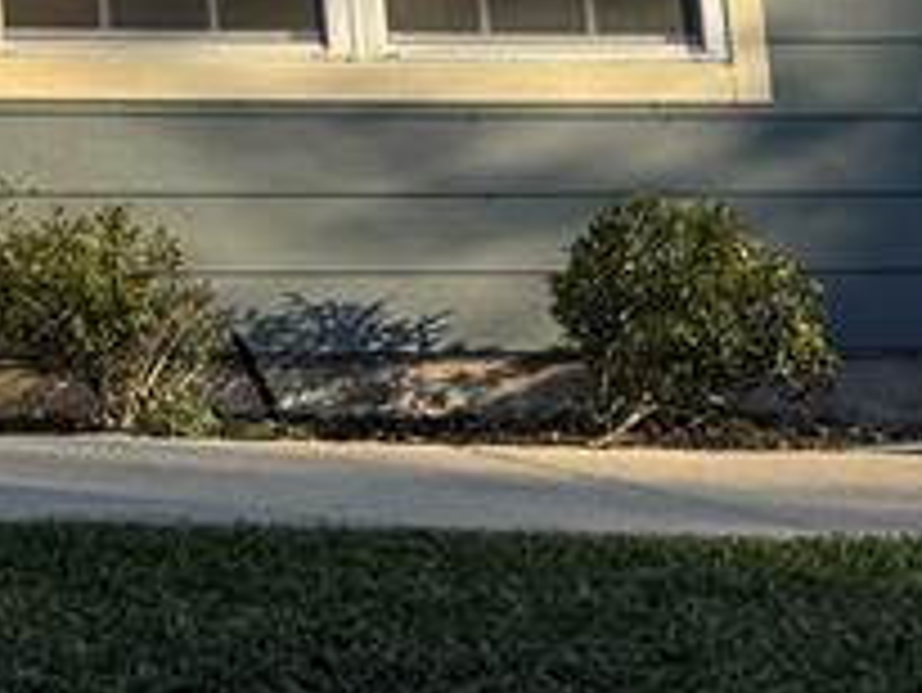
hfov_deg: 15.2
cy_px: -873
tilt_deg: +15.3
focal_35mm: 120
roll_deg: +0.1
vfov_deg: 10.8
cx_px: -450
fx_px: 3198
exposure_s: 1/1818
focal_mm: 6.76
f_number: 1.78
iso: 80
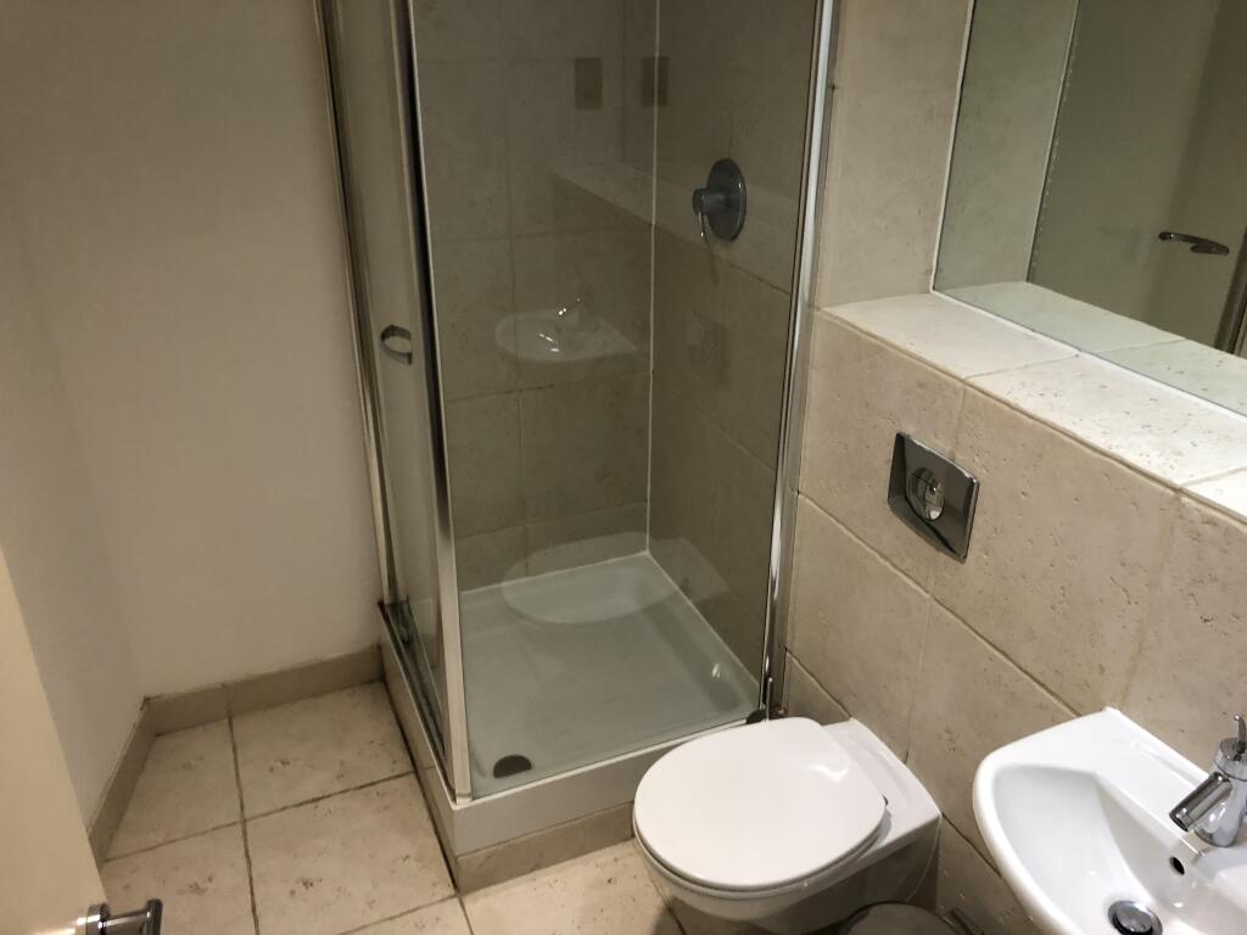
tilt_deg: -24.6
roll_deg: +0.0
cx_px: 624
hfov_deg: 63.4
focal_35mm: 28
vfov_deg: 49.7
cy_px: 468
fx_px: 1009
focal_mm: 4
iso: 100
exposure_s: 1/11
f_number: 1.8
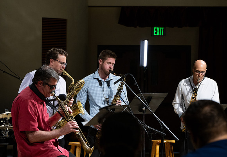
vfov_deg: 9.8
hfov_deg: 14.1
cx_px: 101
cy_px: 73
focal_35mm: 144
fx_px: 918
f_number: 5.6
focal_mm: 120
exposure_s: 1/160
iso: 2000
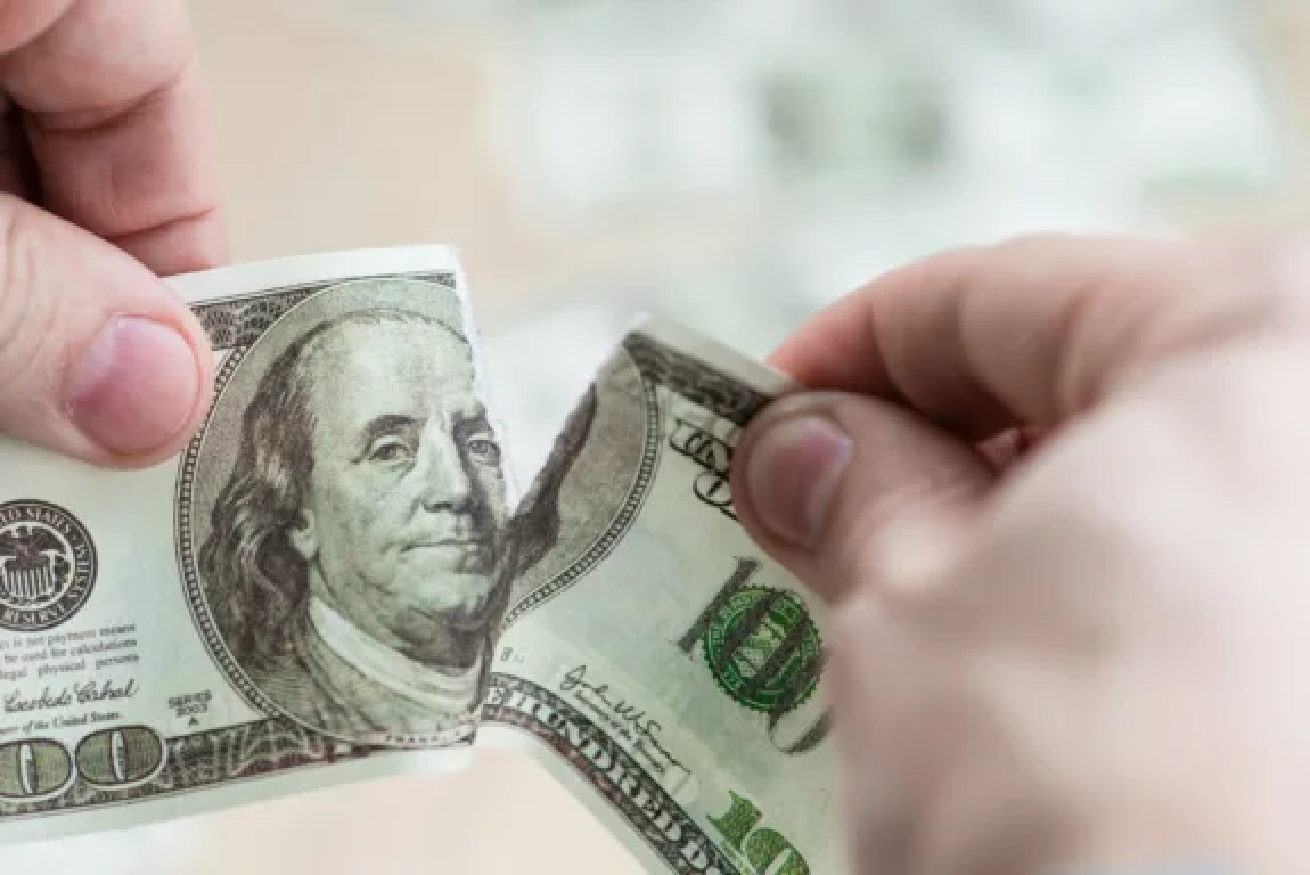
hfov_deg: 19.4
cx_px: 655
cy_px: 438
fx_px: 3823
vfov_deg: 13.1
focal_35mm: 105
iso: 100
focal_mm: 105
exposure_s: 1/250
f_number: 5.6
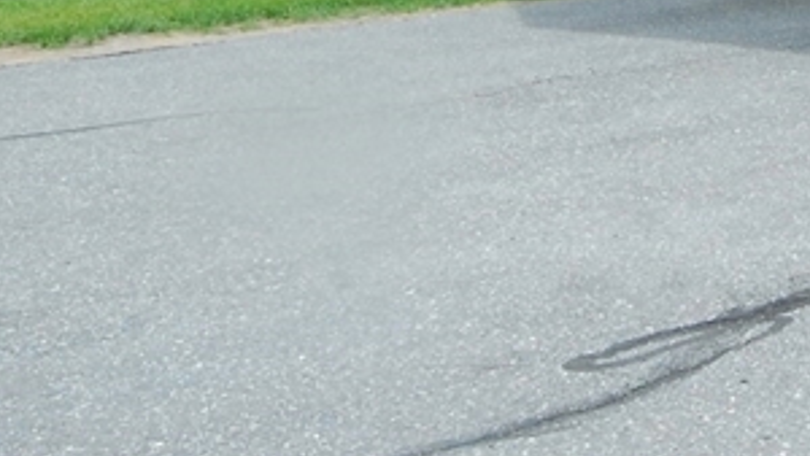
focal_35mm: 86
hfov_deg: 21.7
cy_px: -413
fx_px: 1848
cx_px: 1123
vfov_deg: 12.6
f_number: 13
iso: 500
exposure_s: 1/125
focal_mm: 16
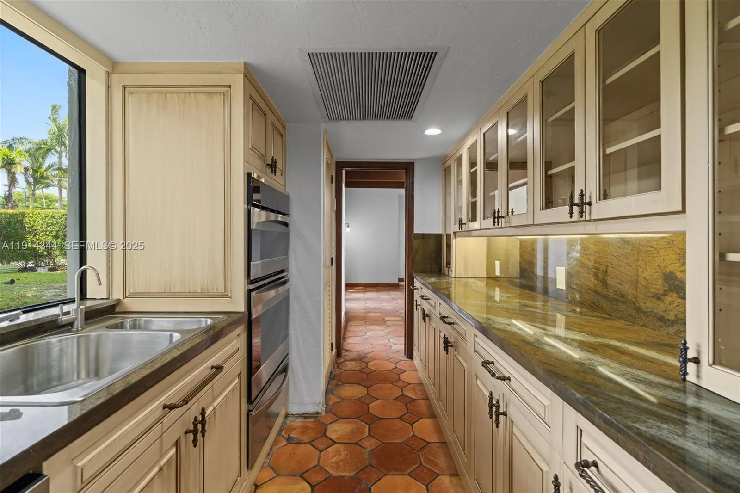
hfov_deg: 96.7
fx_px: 329
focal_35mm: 16
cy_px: 246
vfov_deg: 73.7
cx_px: 370
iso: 320
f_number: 8
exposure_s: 1/1.67
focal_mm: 16
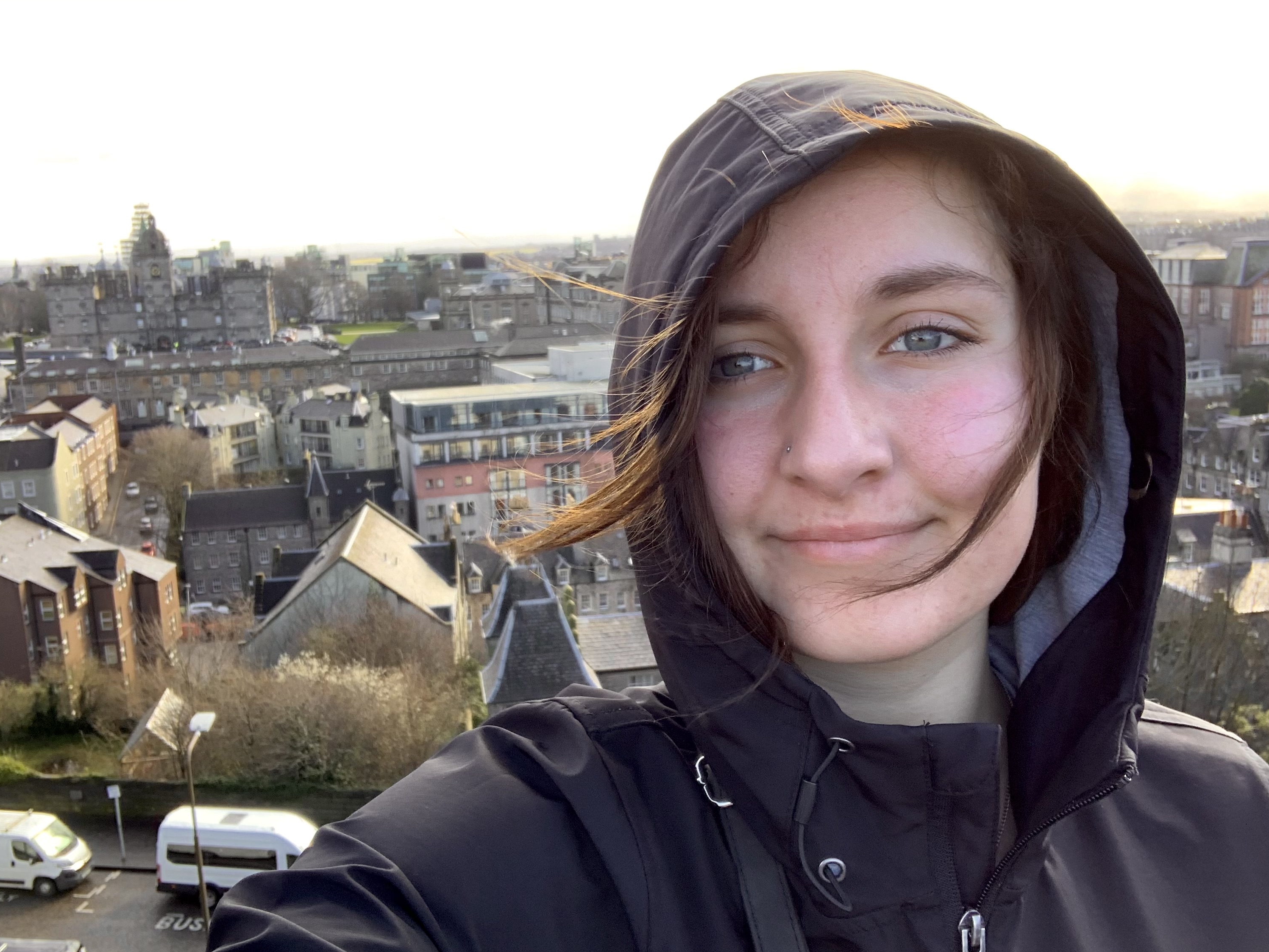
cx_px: 625
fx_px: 1210
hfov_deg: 55.3
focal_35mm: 33
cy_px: 486
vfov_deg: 42.9
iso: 20
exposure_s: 1/121
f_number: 2.2
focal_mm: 2.87
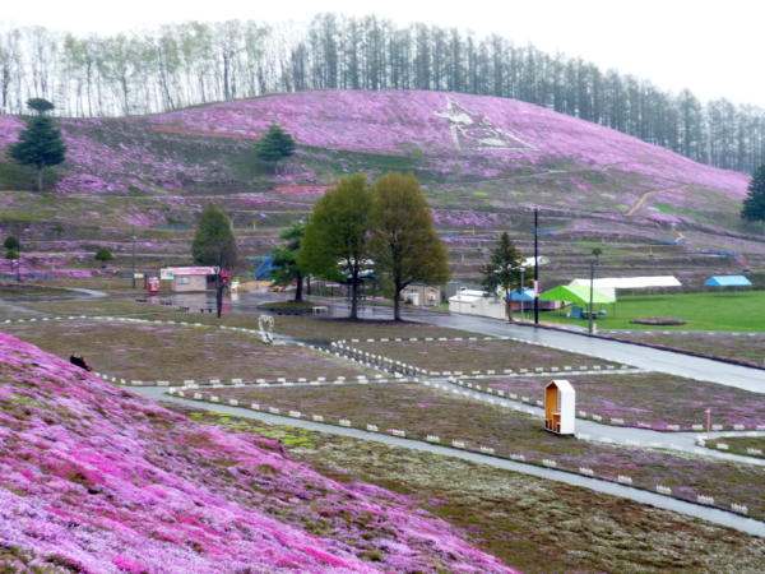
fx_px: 1215
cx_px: 382
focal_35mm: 55
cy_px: 287
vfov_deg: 26.6
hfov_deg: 34.9
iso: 125
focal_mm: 9.1
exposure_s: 1/50
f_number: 3.4
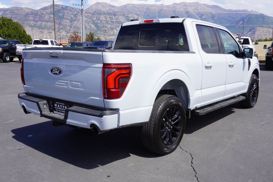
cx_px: 136
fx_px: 273
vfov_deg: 36.9
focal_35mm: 36
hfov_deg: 53.1
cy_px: 91
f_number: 8
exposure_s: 1/250
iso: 100
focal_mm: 24
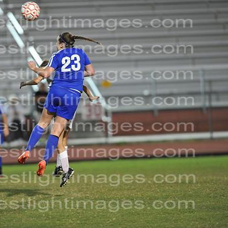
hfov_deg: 4.5
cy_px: 114
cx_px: 61
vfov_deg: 4.6
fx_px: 2869
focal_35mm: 385
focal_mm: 300
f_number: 3.2
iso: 5000
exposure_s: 1/400
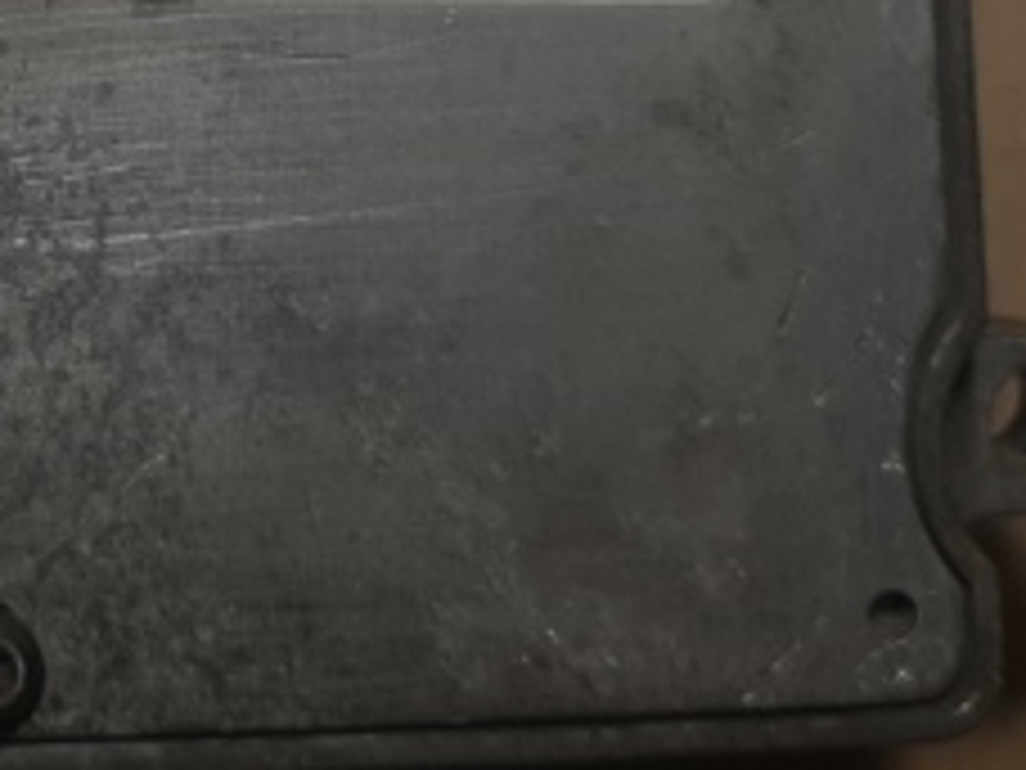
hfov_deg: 25.3
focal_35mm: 73
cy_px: -241
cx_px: -22
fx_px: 2164
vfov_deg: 18.7
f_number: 1.7
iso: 50
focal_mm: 3.93
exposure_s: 1/100
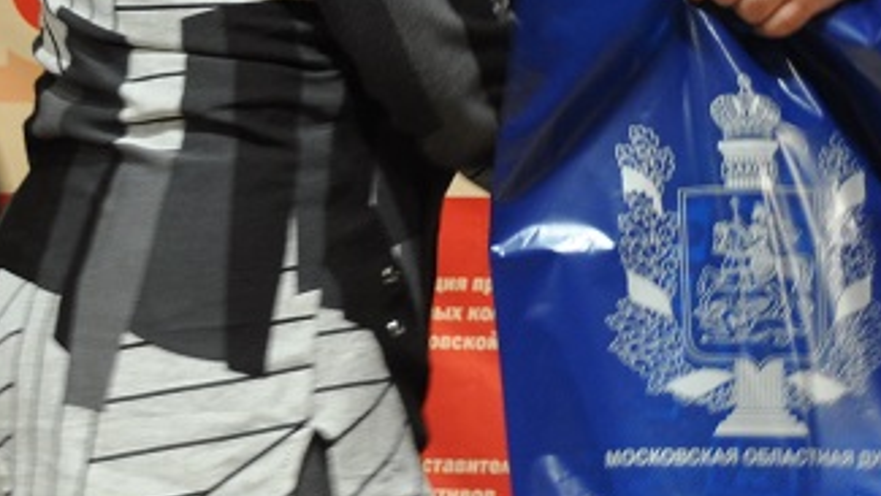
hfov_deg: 10.8
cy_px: 39
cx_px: 671
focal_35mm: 199
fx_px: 4650
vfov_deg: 6.1
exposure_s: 1/25
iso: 400
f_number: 5
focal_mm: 32
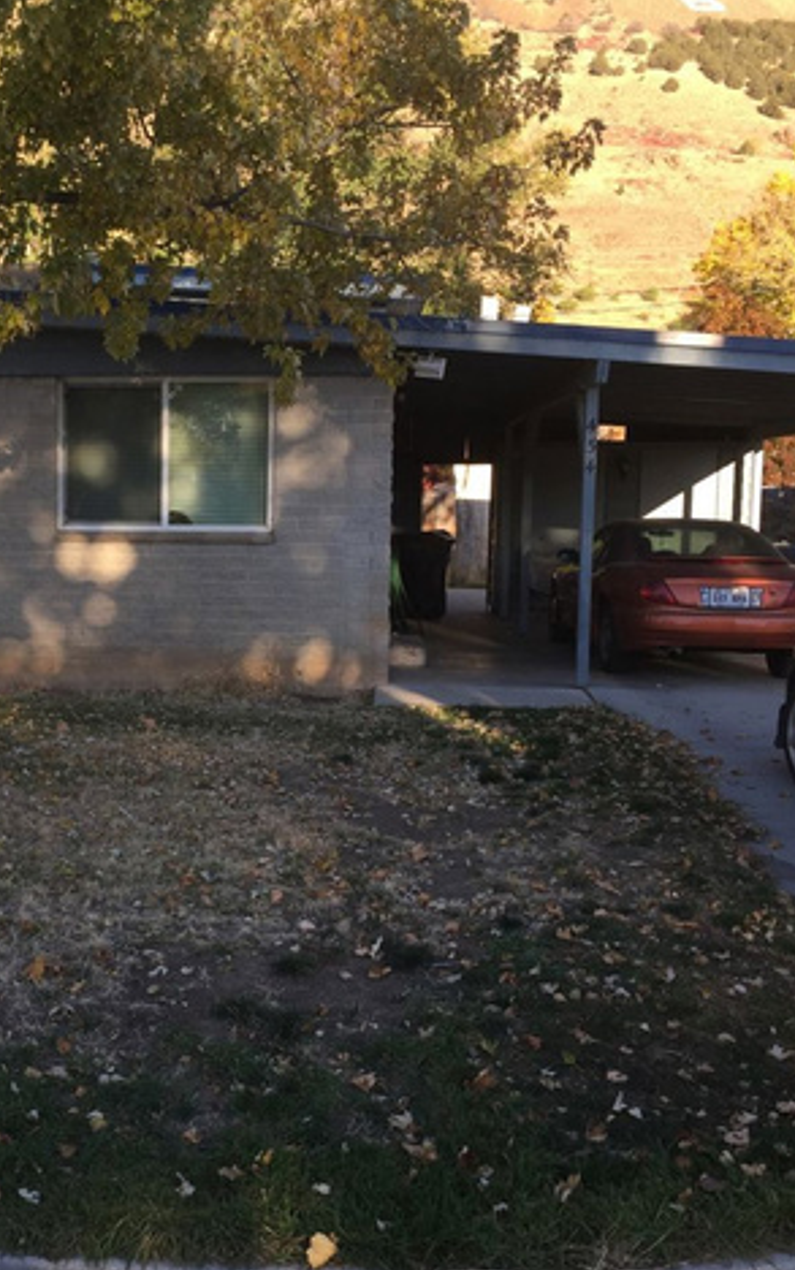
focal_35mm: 42
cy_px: 646
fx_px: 1454
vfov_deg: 47.2
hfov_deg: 30.0
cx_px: 179
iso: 32
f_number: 2.2
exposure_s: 1/347
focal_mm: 4.15
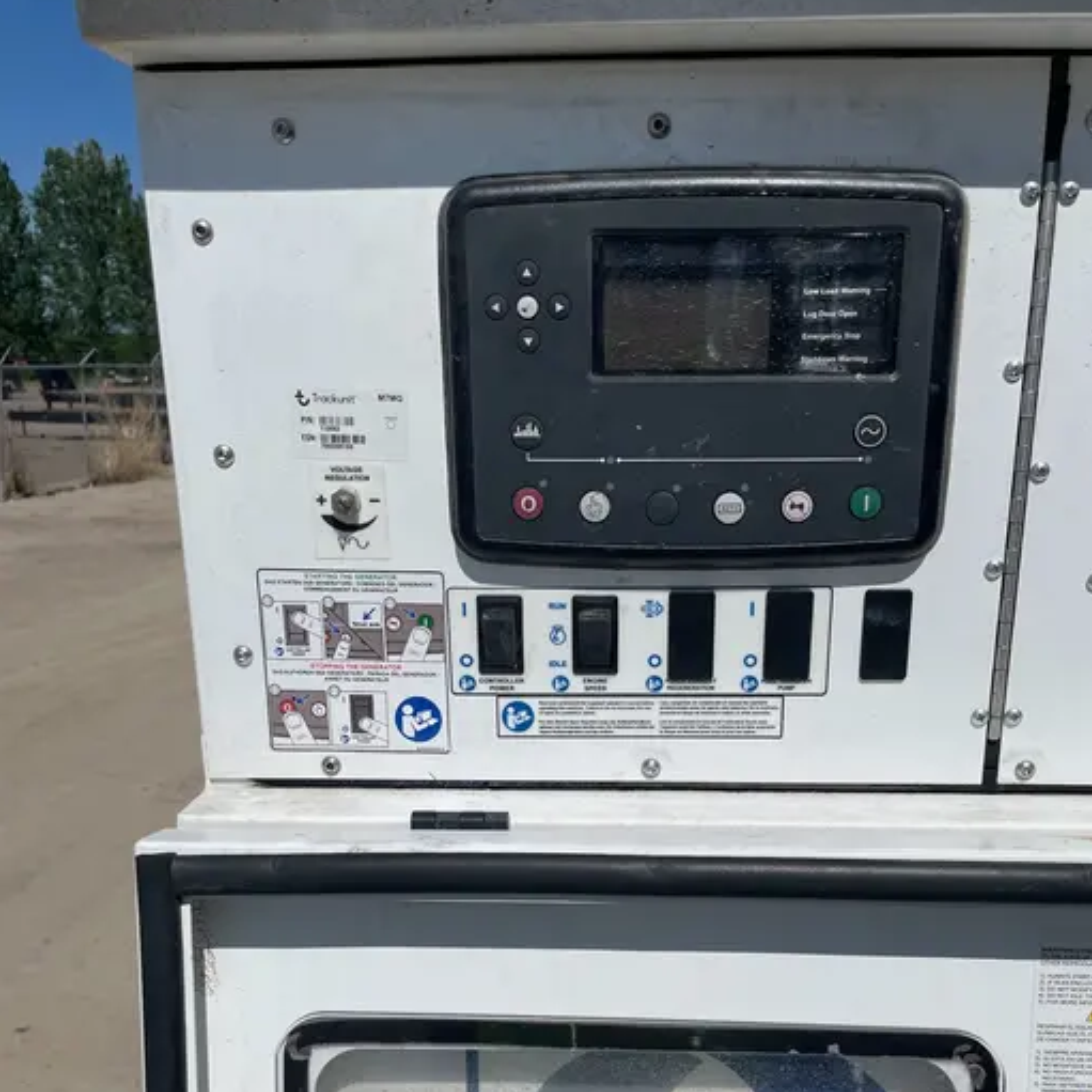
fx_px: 1178
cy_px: 760
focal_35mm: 33
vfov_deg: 48.6
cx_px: 583
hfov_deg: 49.7
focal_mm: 4.2
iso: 32
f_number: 1.6
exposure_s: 1/11905
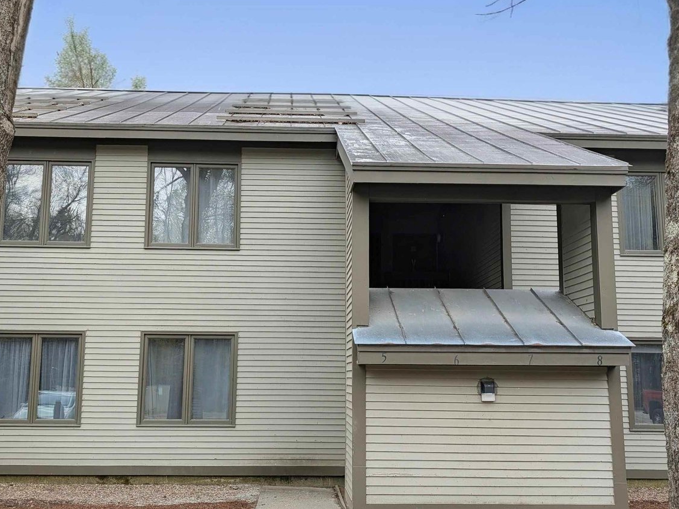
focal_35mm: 34
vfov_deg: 41.7
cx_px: 309
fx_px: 667
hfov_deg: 53.9
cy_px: 291
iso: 19
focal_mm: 6.9
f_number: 1.68
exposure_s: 1/303
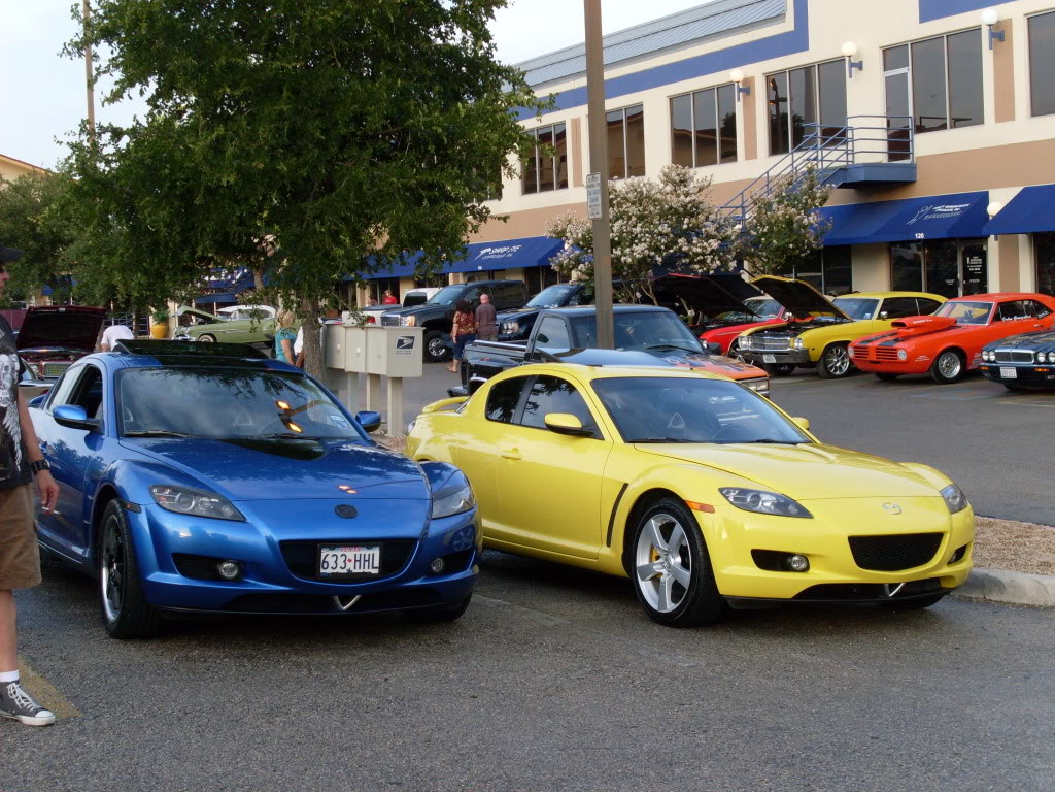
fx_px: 1829
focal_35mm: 60
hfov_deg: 32.2
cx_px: 528
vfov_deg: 24.4
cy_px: 396
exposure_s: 1/90
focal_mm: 9.9
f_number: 3.4
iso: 80
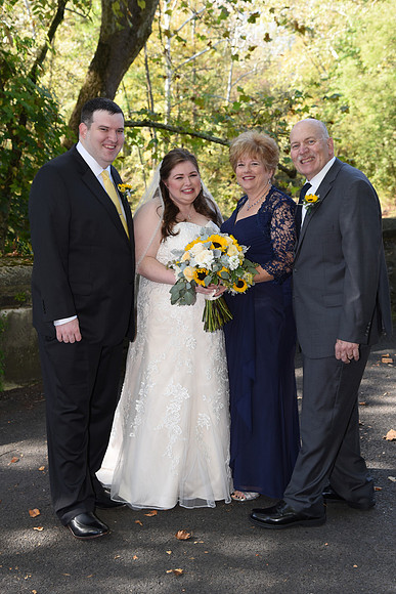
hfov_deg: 24.6
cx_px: 198
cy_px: 297
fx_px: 907
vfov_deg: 36.2
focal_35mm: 55
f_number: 5.6
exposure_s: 1/200
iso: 640
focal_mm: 55
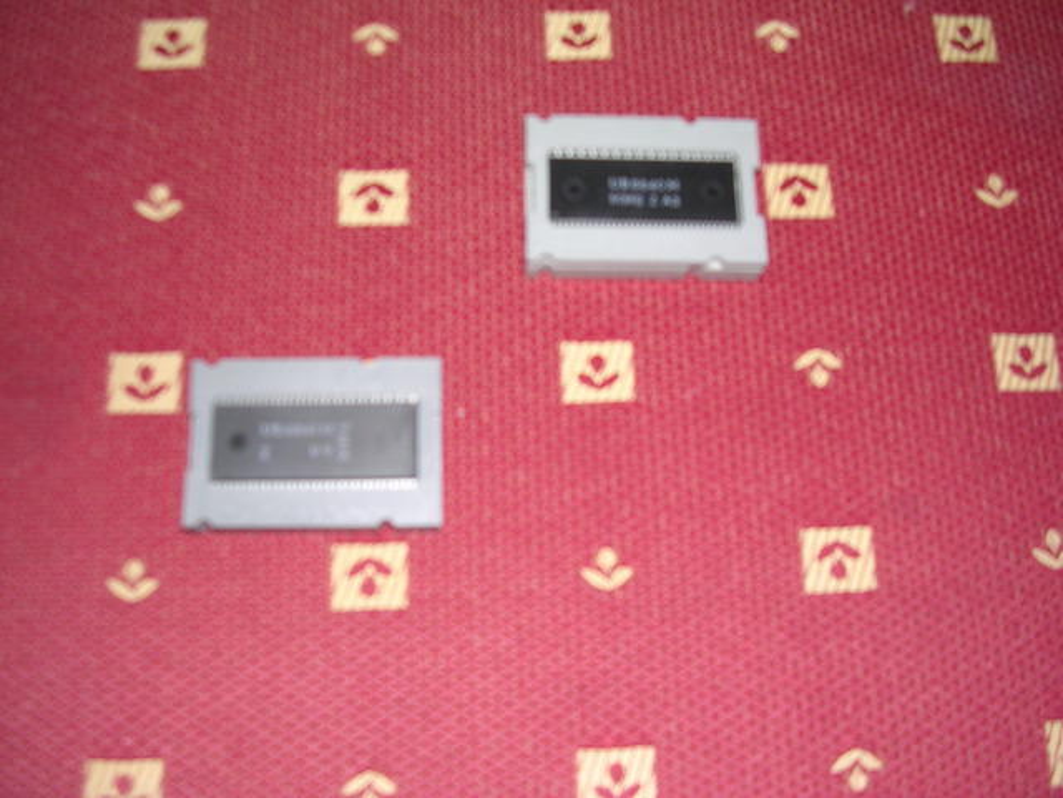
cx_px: 532
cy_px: 399
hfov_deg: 49.0
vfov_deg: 37.7
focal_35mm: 38
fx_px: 1167
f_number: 2.8
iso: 100
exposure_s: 1/60.1
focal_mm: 5.8
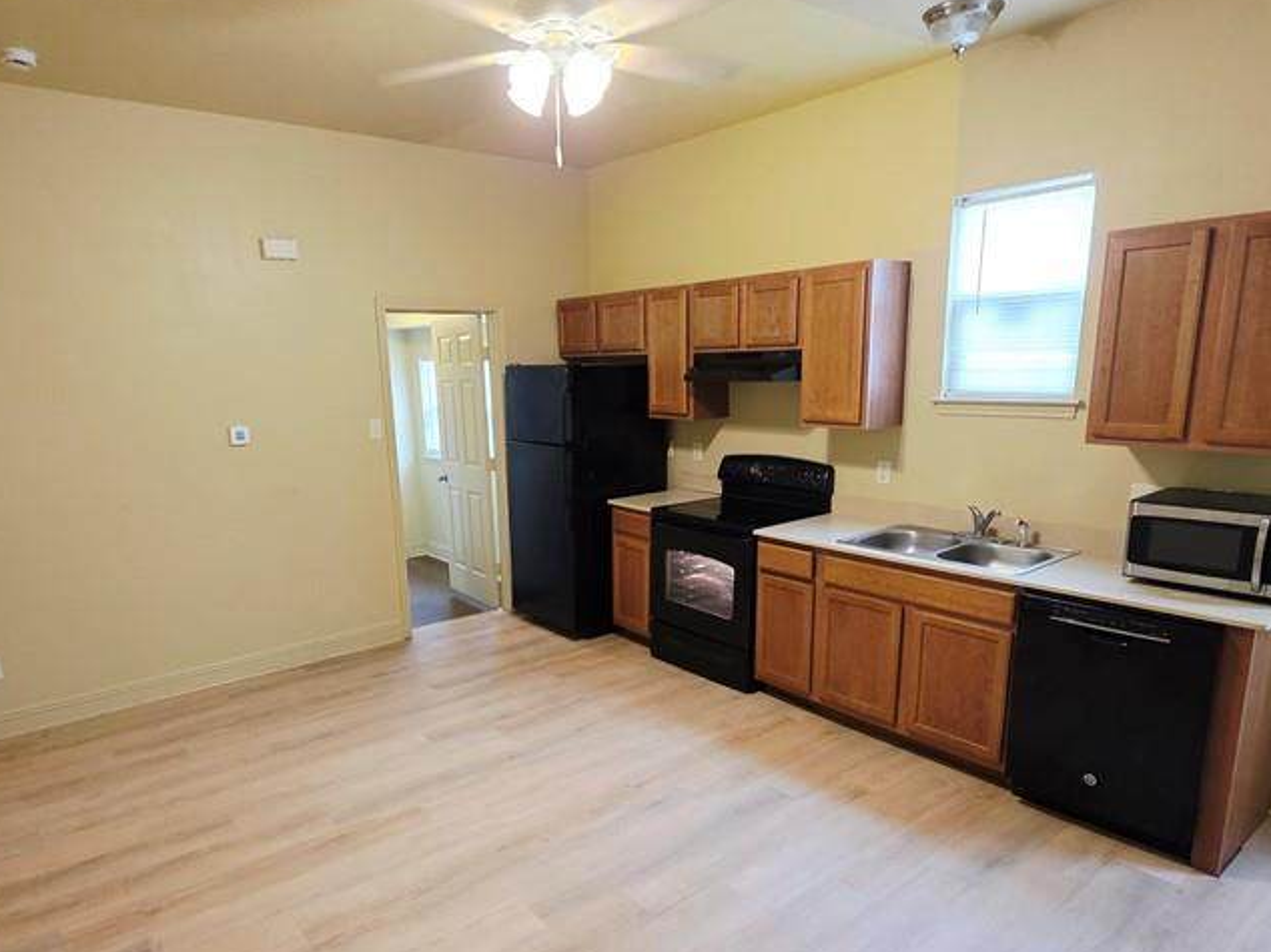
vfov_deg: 63.1
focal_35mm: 21
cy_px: 547
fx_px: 771
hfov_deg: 78.8
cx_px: 581
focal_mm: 2.2
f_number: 1.9
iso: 250
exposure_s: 1/60.2
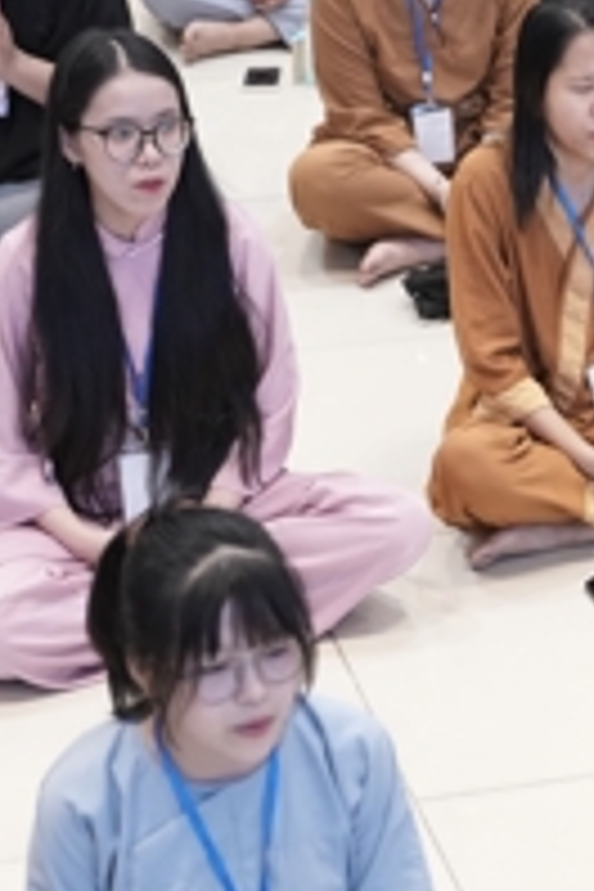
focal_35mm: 148
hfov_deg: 9.1
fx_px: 3663
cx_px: 742
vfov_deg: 13.8
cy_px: 223
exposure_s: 1/200
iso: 2500
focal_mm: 45
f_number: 2.8
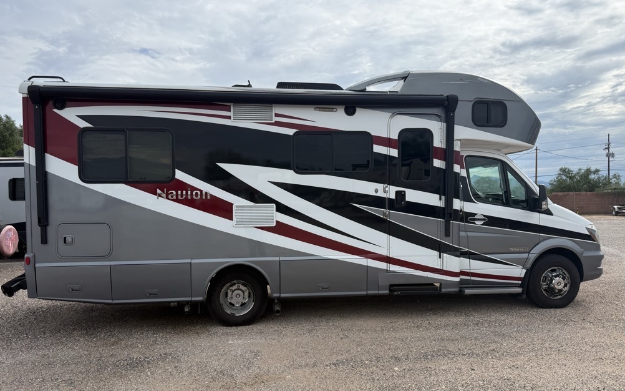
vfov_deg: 47.5
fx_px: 443
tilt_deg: -1.1
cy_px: 217
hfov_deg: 70.4
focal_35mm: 26
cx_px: 307
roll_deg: +0.8
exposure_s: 1/6173
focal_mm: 6.76
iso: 100
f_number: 1.78
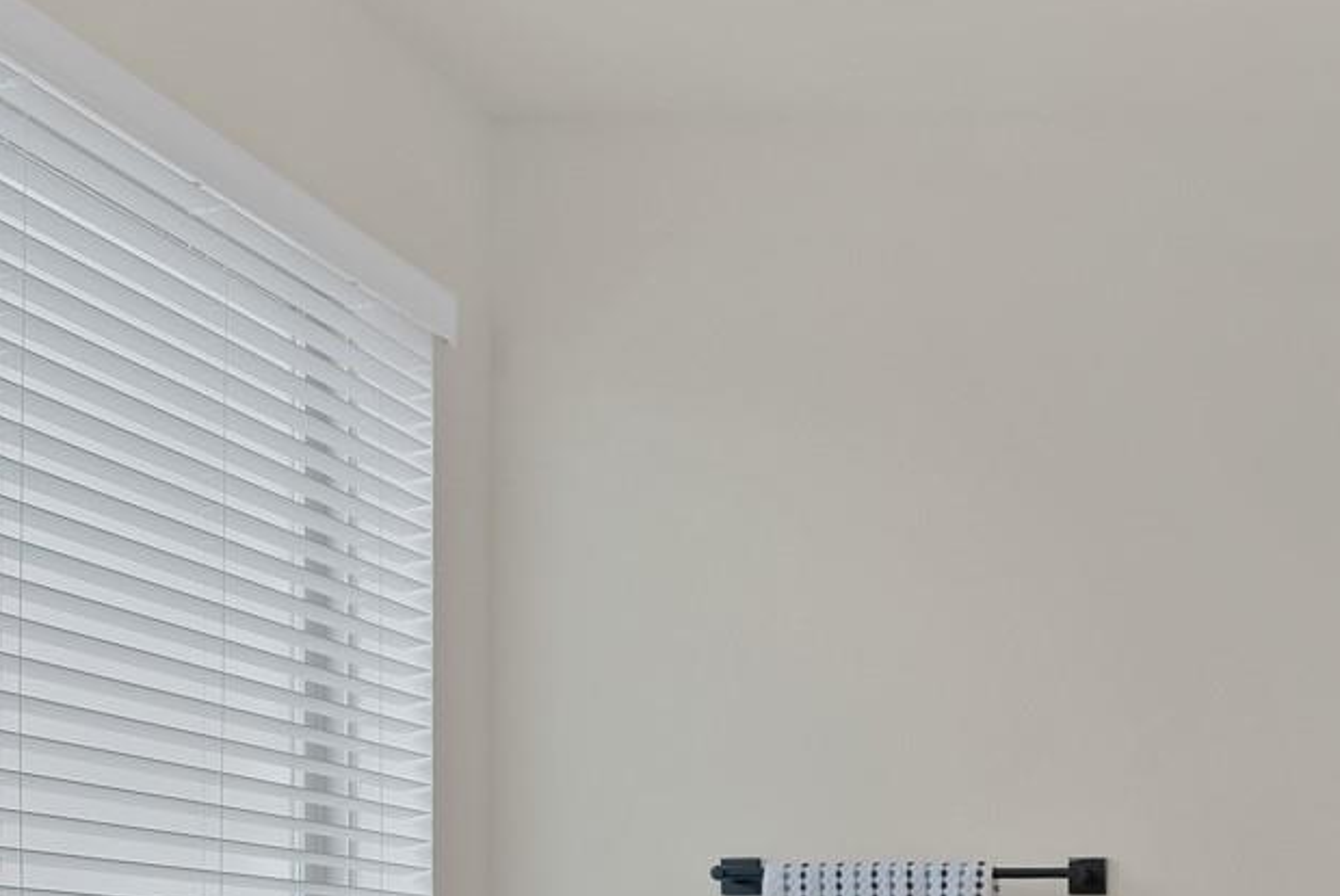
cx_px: 1522
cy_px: 1019
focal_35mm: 42
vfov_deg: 28.6
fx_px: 1565
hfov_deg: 37.6
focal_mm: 13
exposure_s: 1/8
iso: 640
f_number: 9
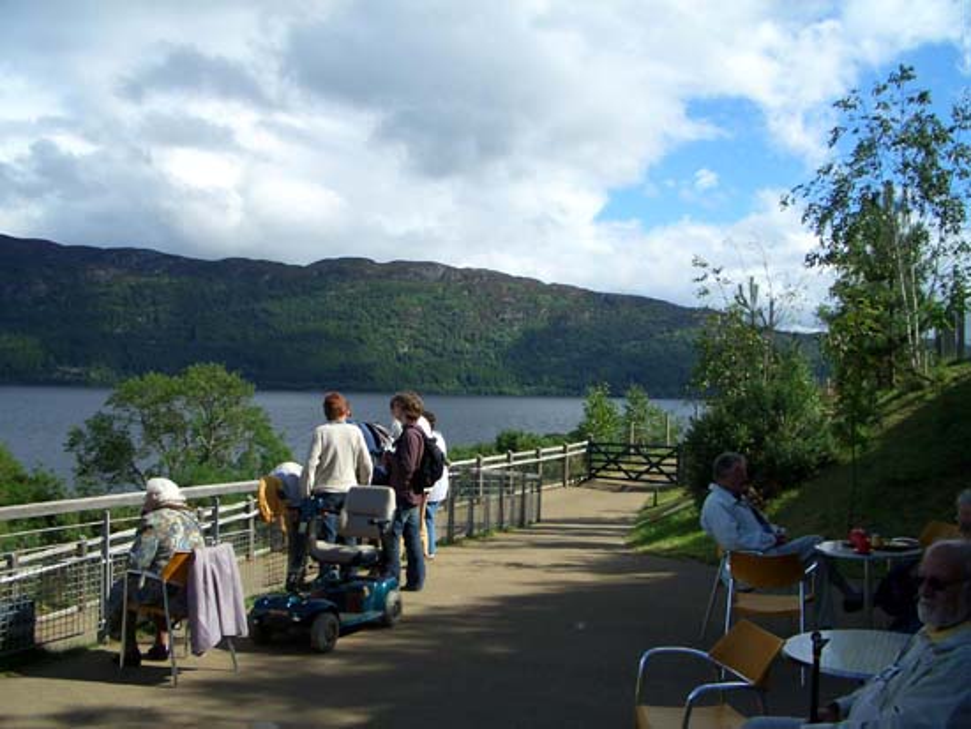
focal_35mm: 35
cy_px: 364
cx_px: 486
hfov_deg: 52.6
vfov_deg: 40.7
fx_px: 982
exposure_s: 1/640
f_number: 4.3
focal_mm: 5.8
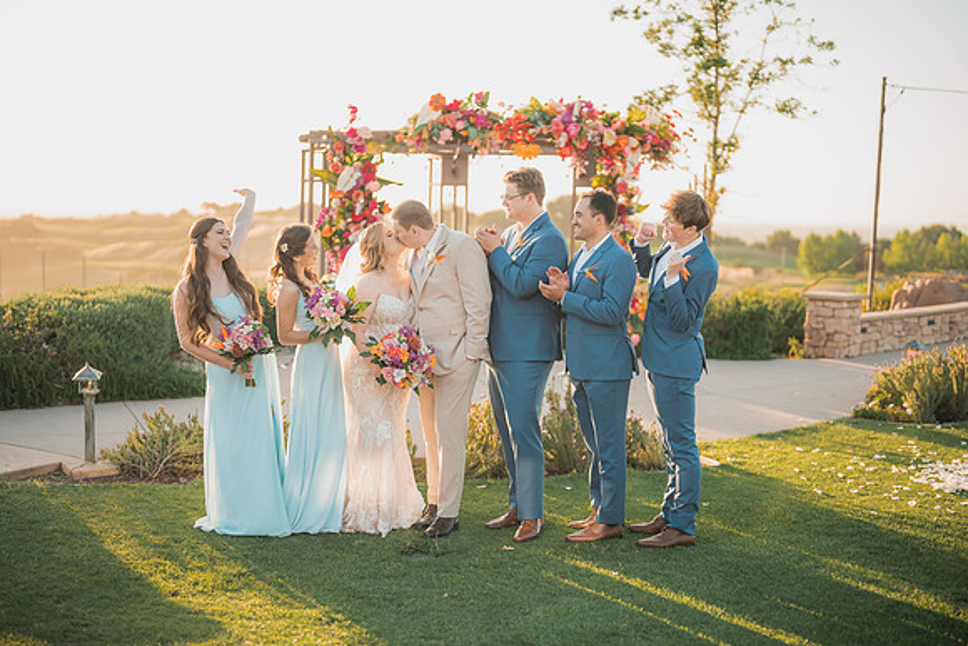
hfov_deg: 39.6
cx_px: 484
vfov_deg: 27.0
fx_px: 1345
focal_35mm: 50
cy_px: 323
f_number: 1.2
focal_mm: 50
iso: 200
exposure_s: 1/2000
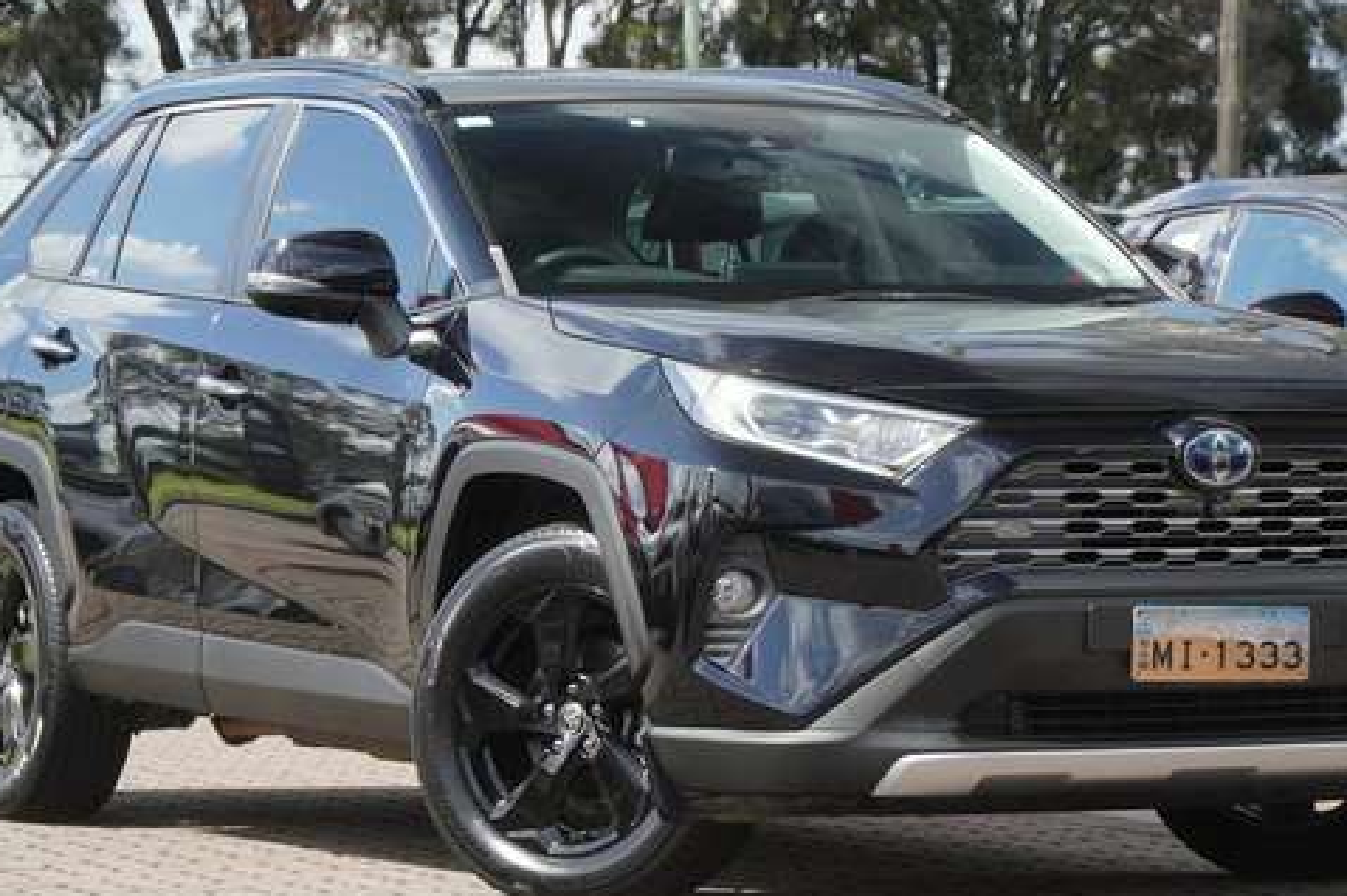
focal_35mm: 147
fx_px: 5496
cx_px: 710
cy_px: 442
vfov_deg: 9.3
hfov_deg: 14.0
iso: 800
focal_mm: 78
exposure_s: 1/400
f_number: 9
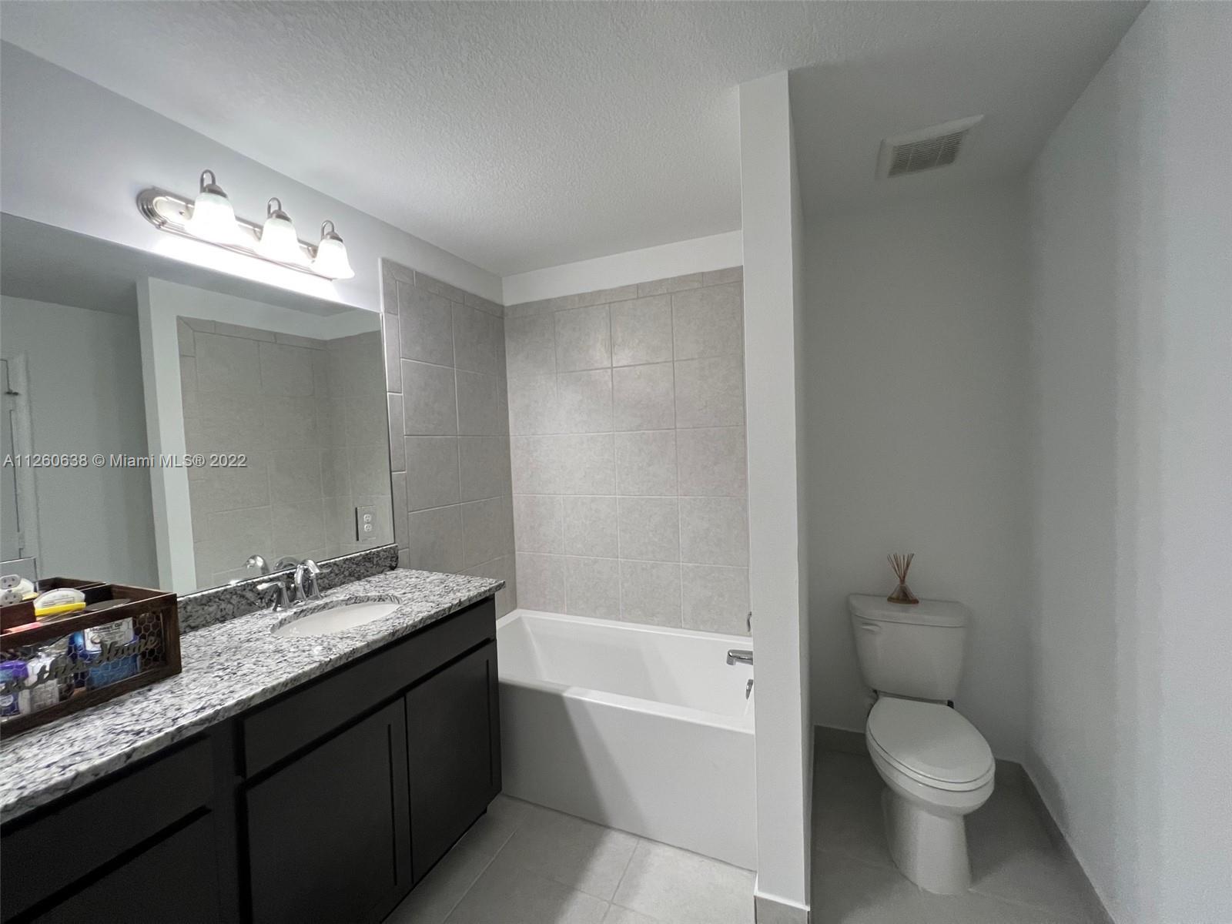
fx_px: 463
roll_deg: +2.4
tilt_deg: -2.7
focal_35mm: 13
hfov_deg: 106.2
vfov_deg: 89.9
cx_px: 616
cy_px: 462
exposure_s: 1/120
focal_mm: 1.57
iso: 200
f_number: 1.8
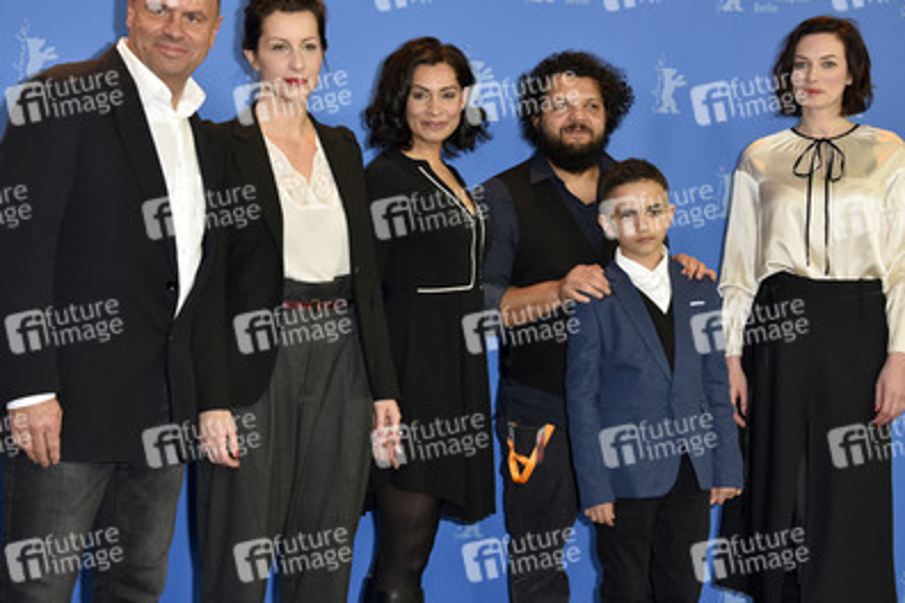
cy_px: 270
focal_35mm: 66
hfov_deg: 30.5
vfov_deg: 20.6
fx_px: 1659
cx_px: 460
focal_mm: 58
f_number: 5.6
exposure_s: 1/125
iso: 640
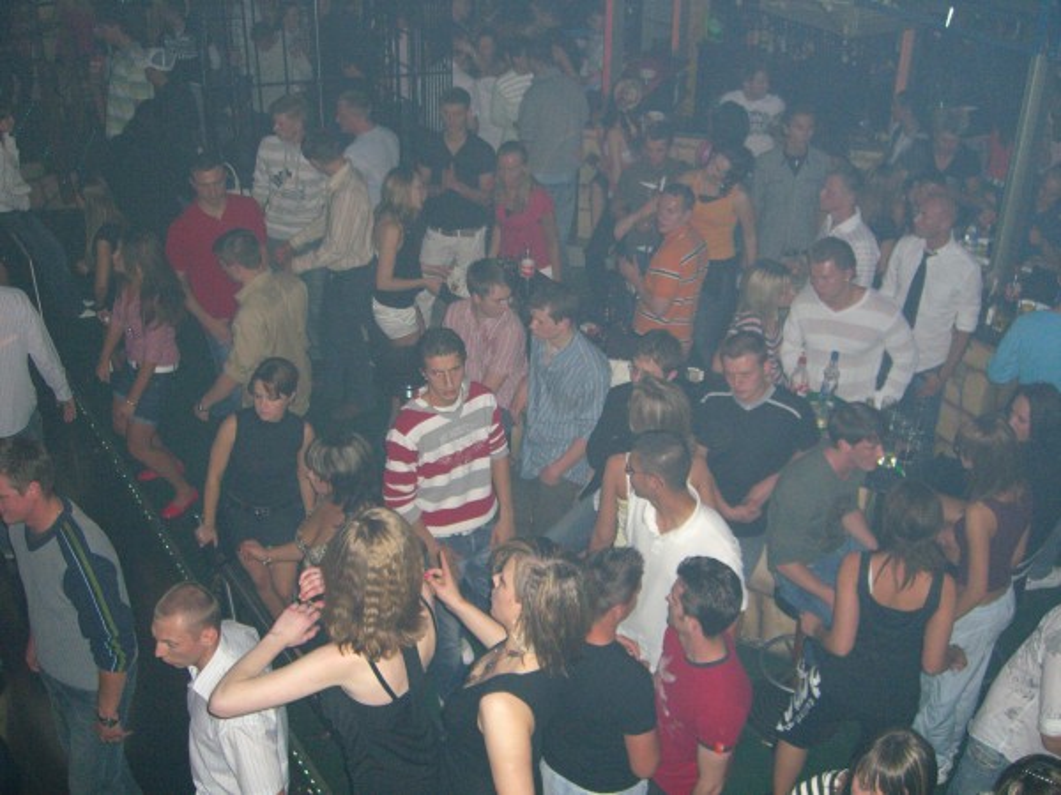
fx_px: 1165
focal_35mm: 38
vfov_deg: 37.7
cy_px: 398
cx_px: 530
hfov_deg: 49.0
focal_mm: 7.9
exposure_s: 1/60
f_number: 2.8
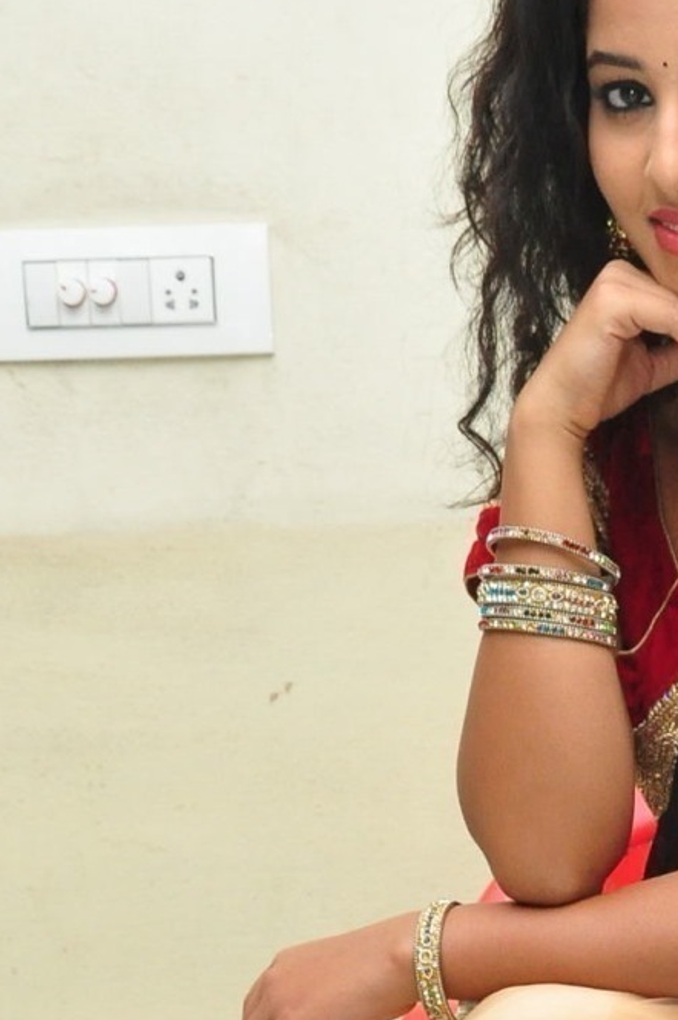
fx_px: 3001
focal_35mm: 106
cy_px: 1073
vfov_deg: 18.7
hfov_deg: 12.7
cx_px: 692
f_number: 7.1
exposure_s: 1/125
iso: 1600
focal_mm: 26
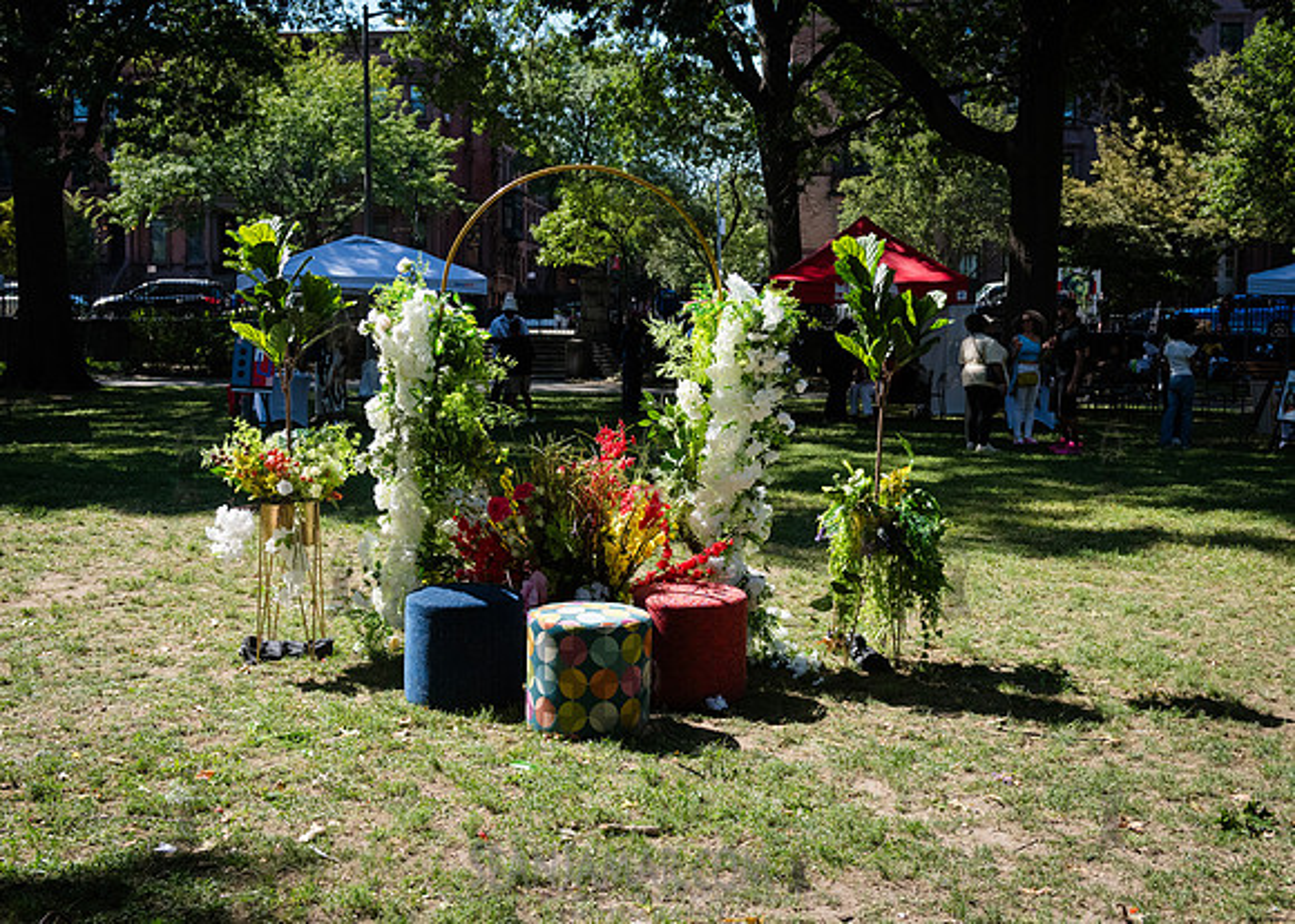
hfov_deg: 49.1
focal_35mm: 39
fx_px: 1418
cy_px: 428
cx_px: 655
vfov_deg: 36.1
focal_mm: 34
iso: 2000
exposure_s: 1/3200
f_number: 5
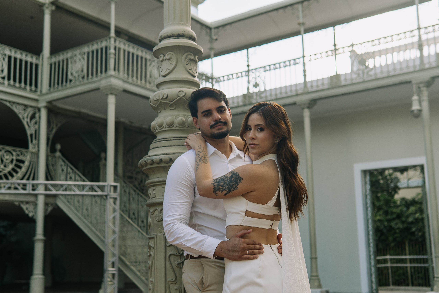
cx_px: 220
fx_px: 549
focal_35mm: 45
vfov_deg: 29.9
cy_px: 146
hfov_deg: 43.6
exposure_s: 1/250
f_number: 2.5
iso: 100
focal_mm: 30
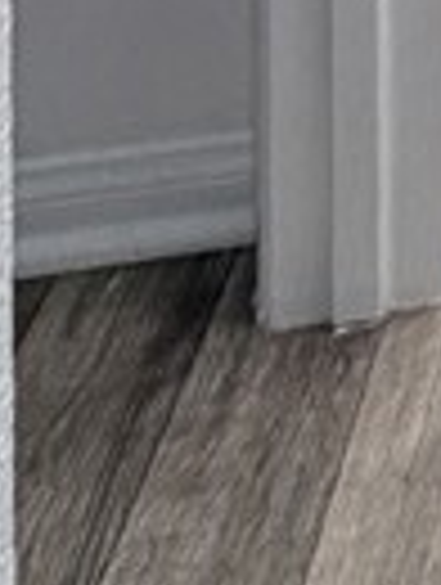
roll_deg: +0.0
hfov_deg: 10.5
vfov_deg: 10.3
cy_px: -1323
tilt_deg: +1.0
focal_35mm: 110
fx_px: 1862
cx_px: 1220
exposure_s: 1/120
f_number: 2.2
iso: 200
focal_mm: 2.22
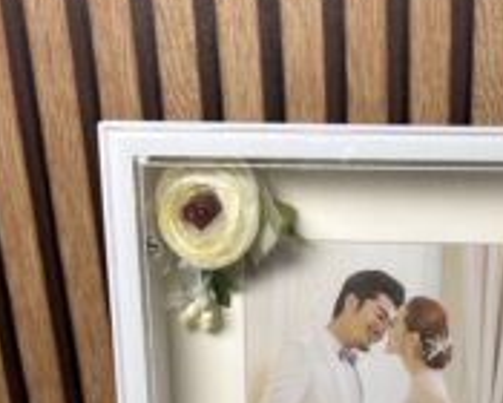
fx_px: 863
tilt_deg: -23.4
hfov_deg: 32.0
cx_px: 368
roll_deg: -1.1
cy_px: 440
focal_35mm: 58
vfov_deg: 24.5
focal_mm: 5.7
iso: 32
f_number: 1.5
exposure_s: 1/130
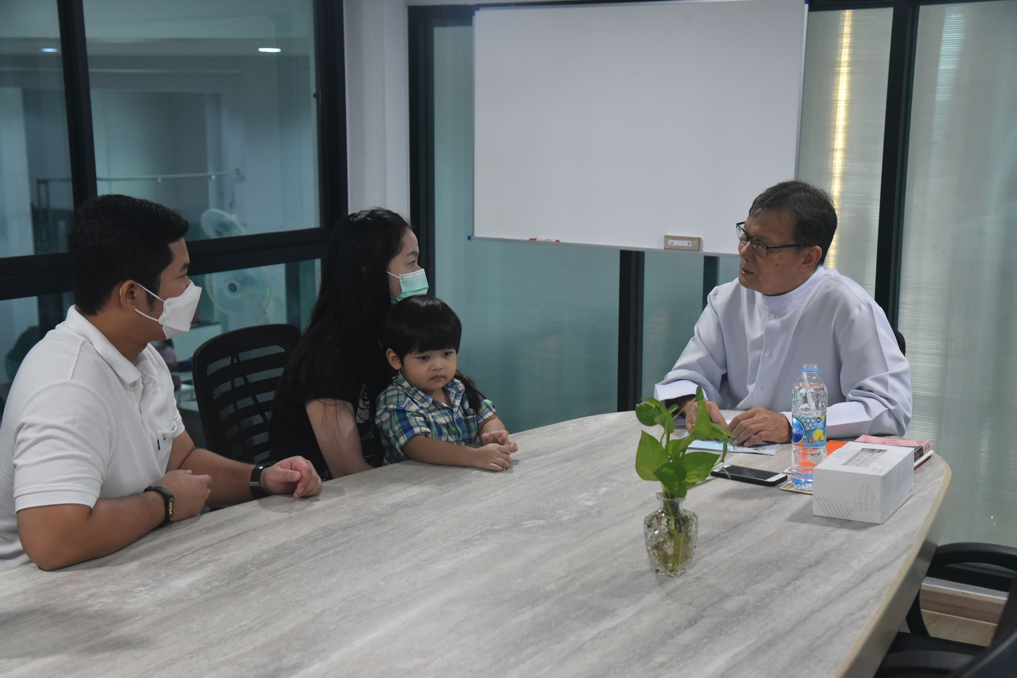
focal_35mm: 50
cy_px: 339
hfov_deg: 39.6
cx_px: 508
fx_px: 1412
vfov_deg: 27.0
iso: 3200
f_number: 6.3
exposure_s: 1/160
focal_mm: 50
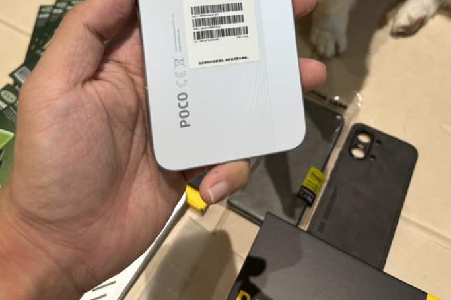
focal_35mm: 38
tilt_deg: -45.8
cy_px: -1
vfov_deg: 32.2
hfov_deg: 50.7
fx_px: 476
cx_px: 223
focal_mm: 5.96
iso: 100
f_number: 1.6
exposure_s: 1/120
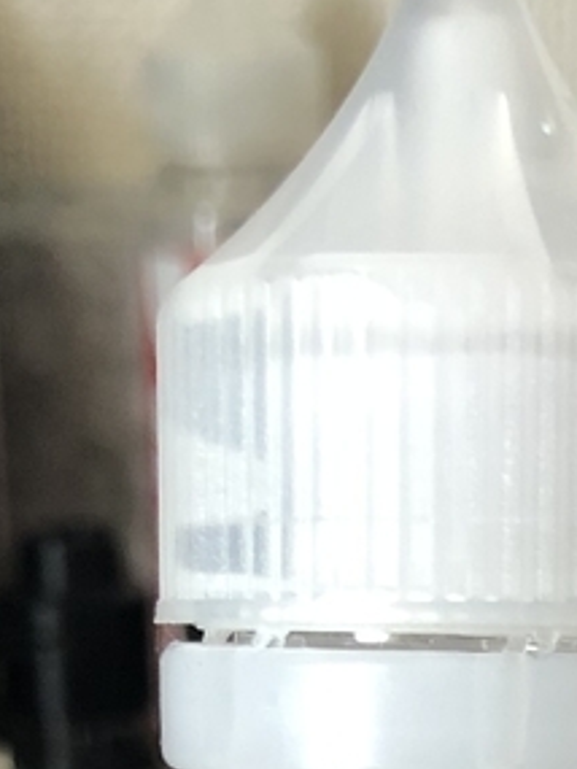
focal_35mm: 118
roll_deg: +0.4
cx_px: 466
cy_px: 1271
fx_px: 2621
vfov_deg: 15.0
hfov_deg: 12.5
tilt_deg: -25.1
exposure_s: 1/15
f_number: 1.8
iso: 50
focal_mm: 4
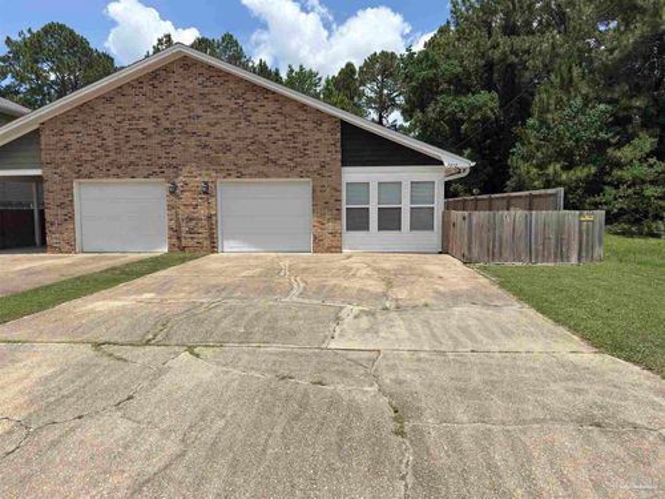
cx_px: 332
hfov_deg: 71.6
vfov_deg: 56.8
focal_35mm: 24
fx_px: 461
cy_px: 250
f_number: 1.78
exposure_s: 1/7299
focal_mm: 6.76
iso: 80
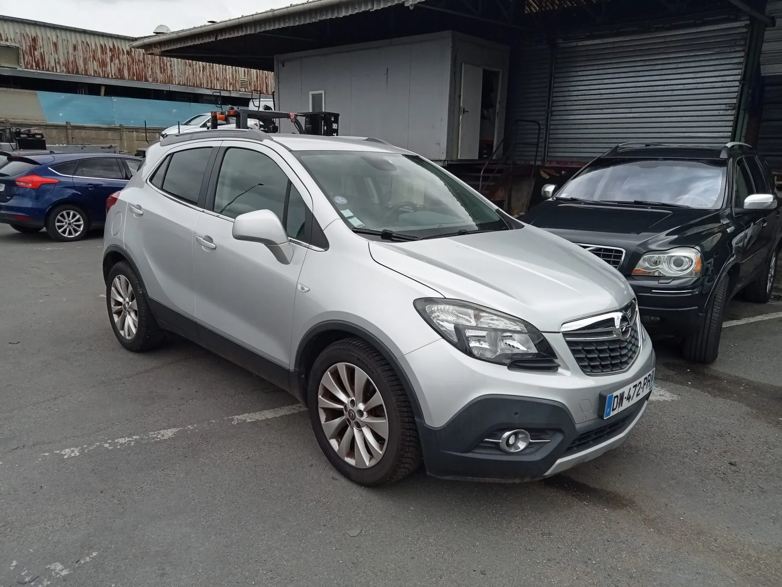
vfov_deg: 49.7
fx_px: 633
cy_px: 294
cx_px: 391
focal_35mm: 28
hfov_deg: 63.4
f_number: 2.2
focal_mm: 3.46
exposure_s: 1/820
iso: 100
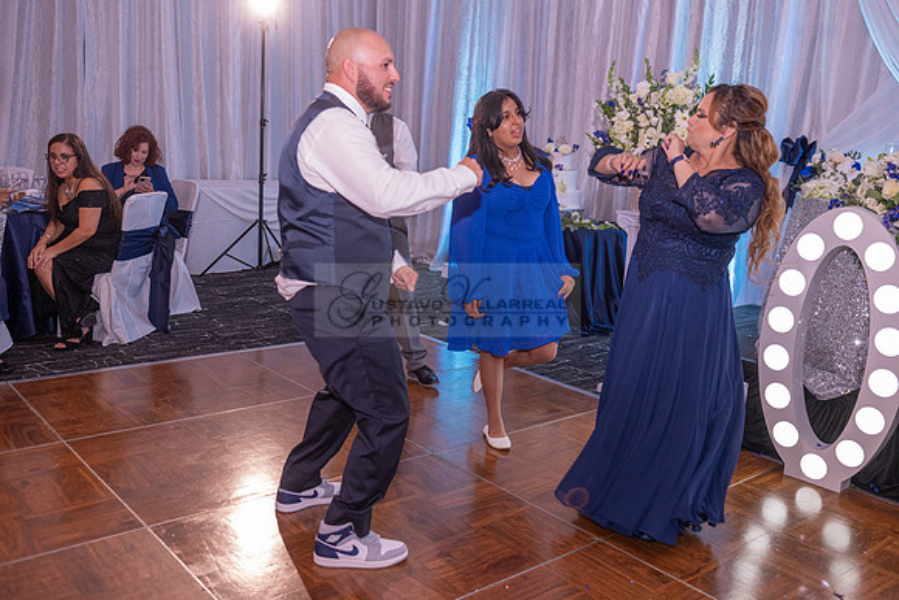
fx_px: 849
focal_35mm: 34
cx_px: 450
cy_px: 300
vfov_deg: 38.9
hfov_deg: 55.8
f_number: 3.5
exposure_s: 1/125
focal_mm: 34
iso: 1600
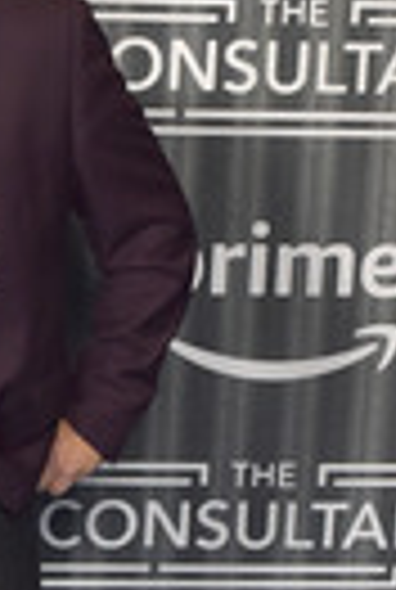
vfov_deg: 15.2
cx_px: -115
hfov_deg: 10.1
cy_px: 482
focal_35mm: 134
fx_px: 2199
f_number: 6.3
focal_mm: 44
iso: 2500
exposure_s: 1/250
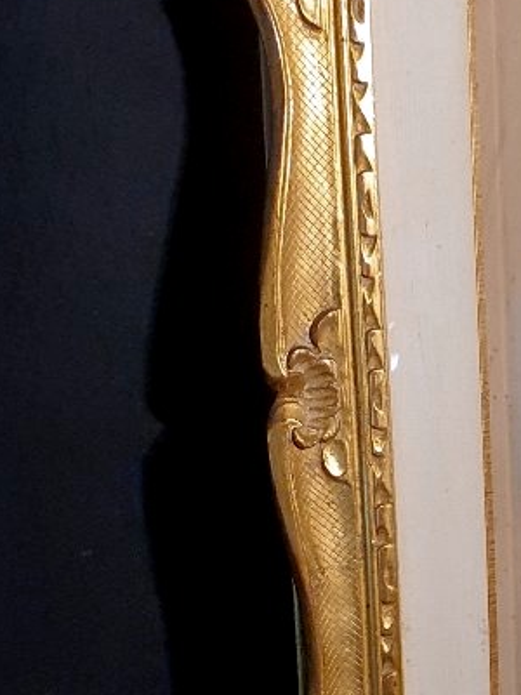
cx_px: 688
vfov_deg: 24.7
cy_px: 544
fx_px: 1565
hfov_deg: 17.6
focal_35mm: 78
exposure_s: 1/50
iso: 400
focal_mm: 4.3
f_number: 2.4
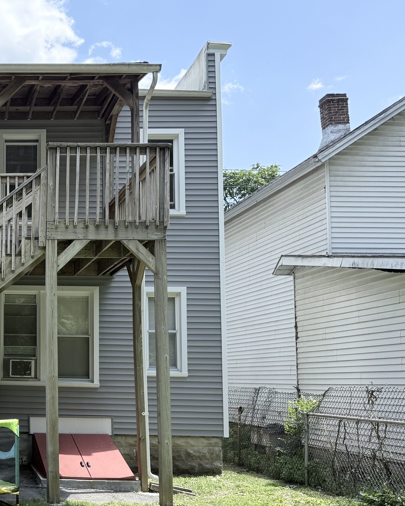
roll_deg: -1.2
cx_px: -53
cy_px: 312
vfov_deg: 40.9
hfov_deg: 29.7
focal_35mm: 45
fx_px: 674
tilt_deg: +6.5
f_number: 1.78
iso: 100
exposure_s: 1/1812
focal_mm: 6.76
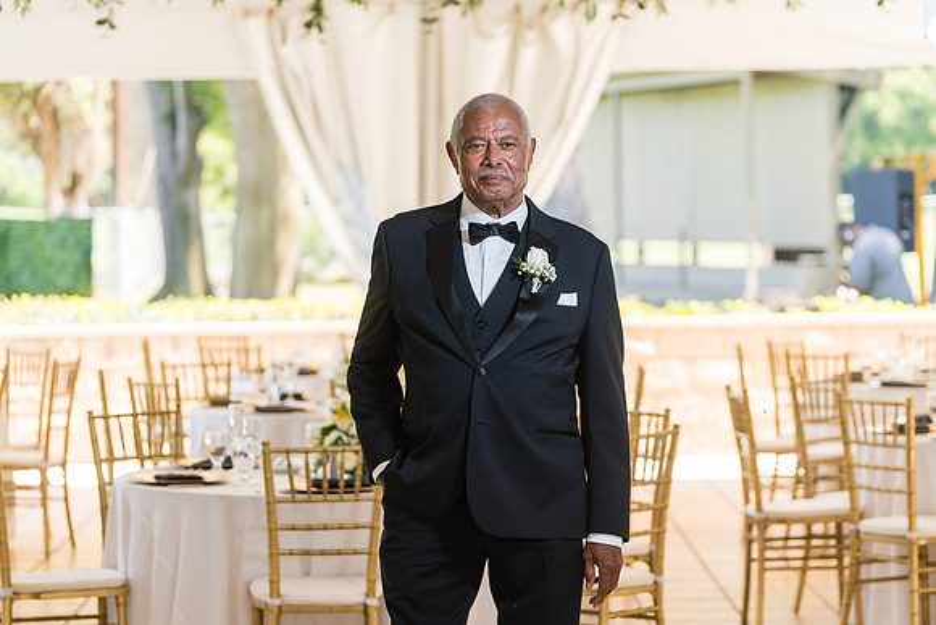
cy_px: 312
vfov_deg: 10.4
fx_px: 3433
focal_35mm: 132
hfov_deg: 15.5
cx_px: 468
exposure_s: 1/250
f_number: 4
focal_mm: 132
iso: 320
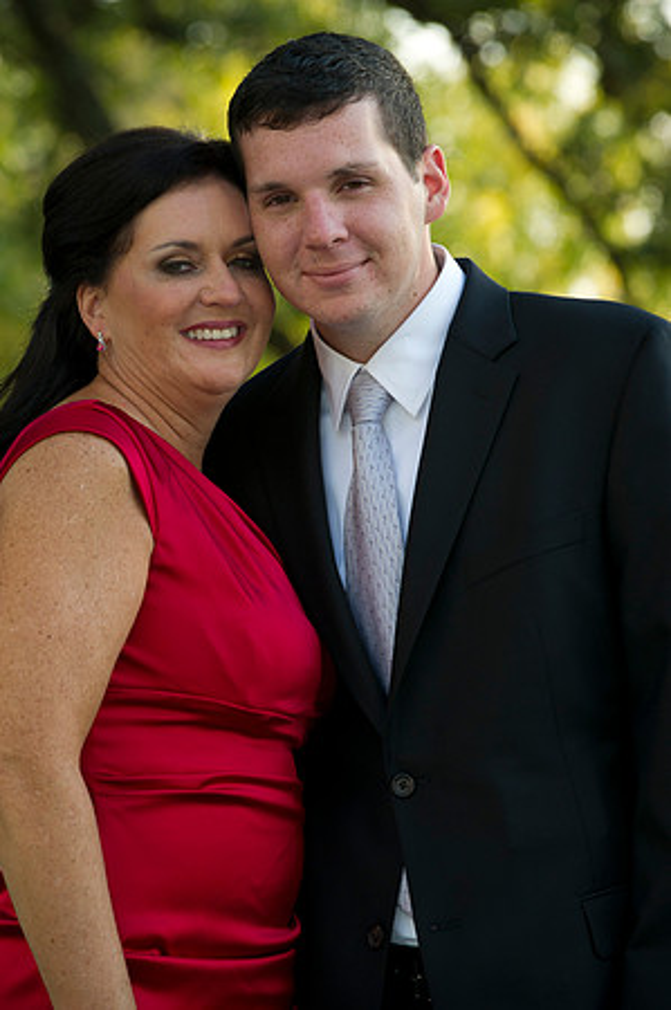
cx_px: 336
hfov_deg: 6.9
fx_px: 5604
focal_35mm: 200
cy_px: 505
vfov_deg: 10.3
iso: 320
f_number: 5.6
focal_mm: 200
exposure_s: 1/125
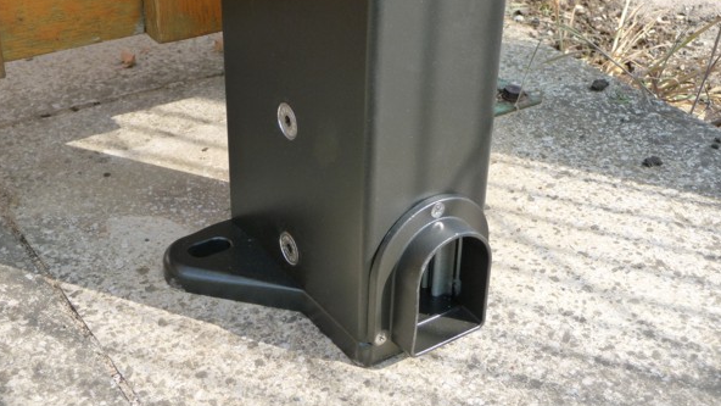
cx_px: 359
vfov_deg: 22.6
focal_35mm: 53
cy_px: 207
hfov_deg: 39.2
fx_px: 1013
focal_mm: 8
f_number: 4.2
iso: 160
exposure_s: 1/250
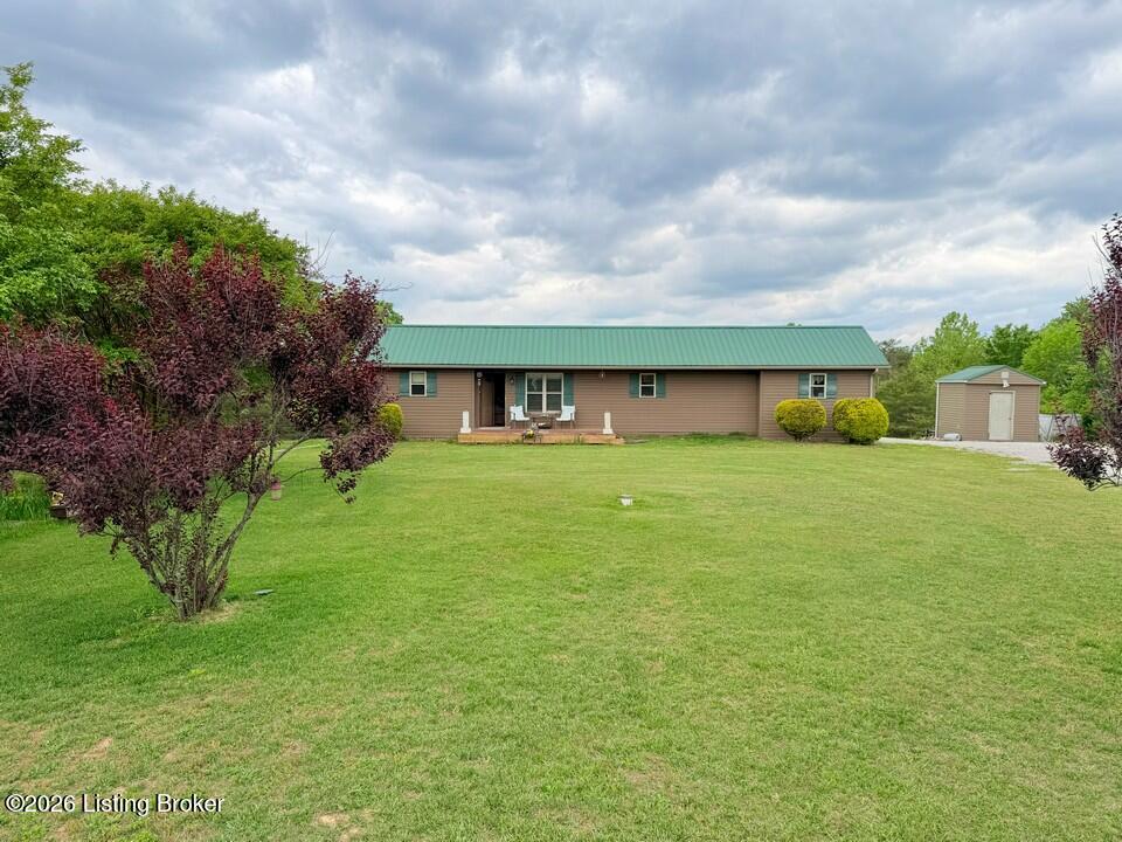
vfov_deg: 56.8
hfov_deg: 71.6
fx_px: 778
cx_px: 561
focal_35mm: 24
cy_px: 421
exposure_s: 1/3279
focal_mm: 6.76
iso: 80
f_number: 1.78
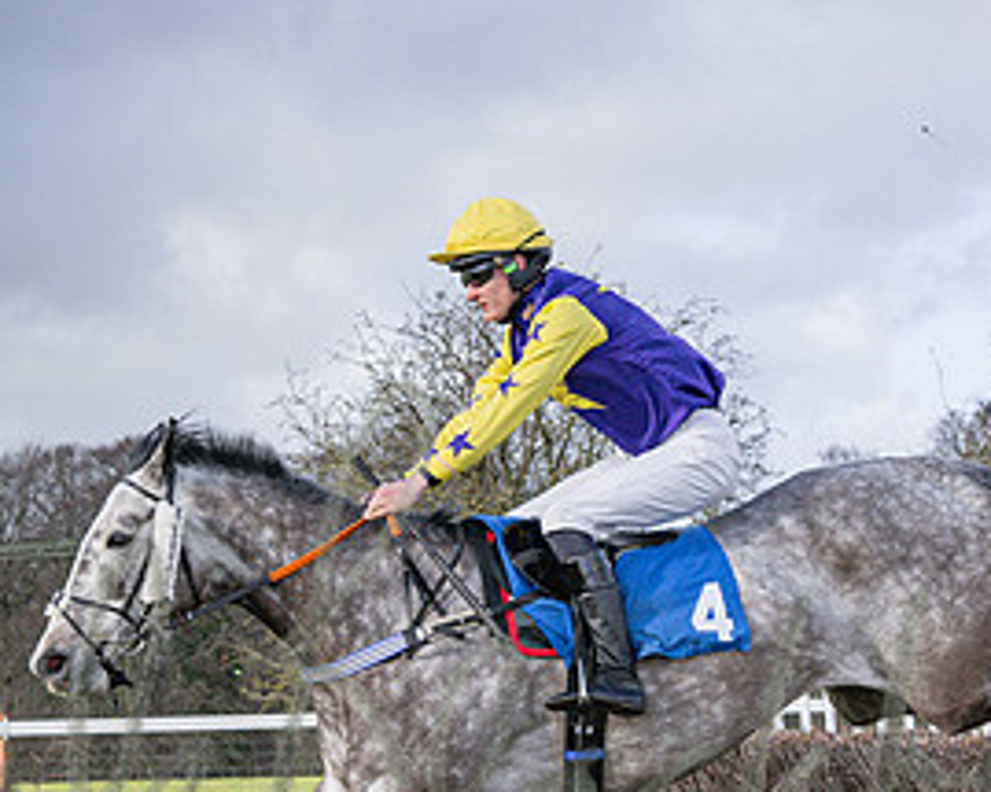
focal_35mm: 121
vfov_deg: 12.7
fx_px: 3548
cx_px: 342
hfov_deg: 15.9
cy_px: 691
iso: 400
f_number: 4
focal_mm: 35
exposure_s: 1/1600
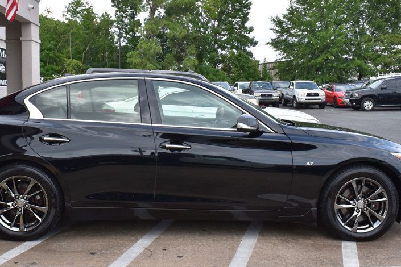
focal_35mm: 46
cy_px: 116
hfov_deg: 42.9
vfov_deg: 29.4
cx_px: 173
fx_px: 509
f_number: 10
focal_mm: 21
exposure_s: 1/250
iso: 400
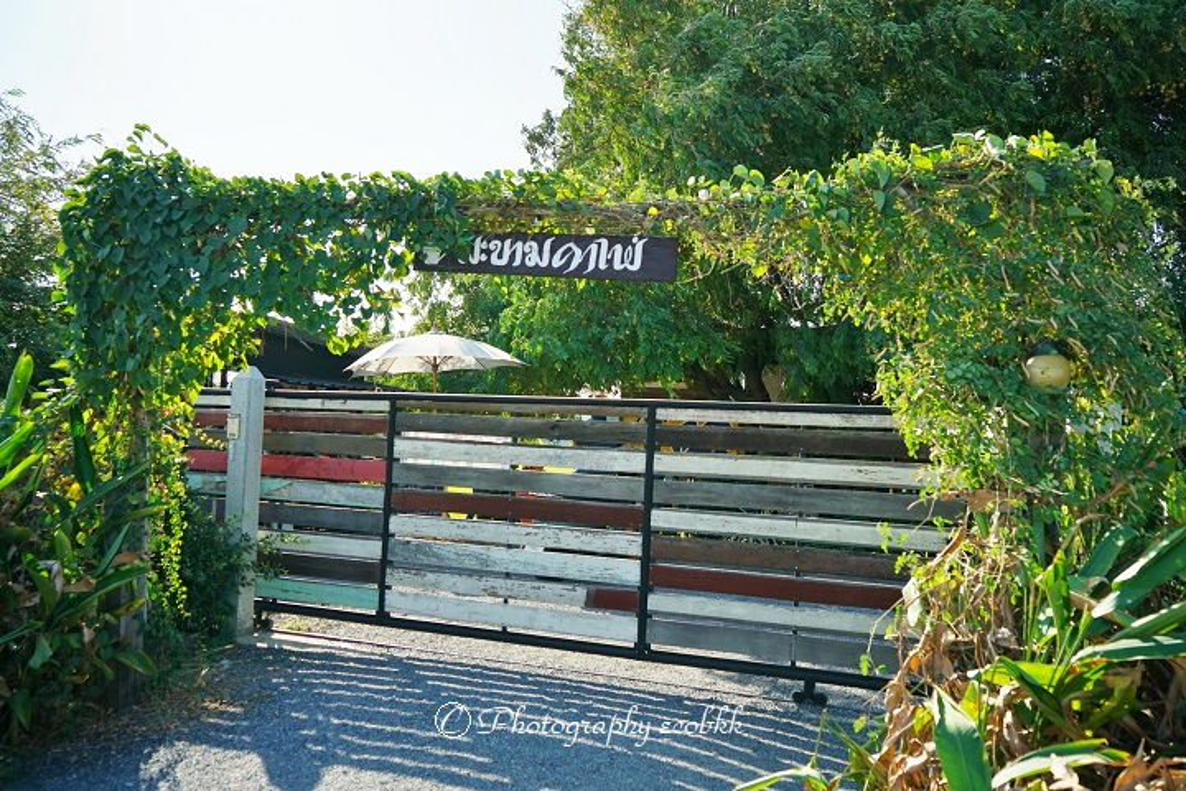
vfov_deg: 42.3
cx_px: 593
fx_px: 1021
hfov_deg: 60.3
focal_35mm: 31
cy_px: 396
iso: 640
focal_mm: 31
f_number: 5
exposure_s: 1/4000
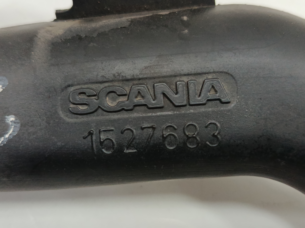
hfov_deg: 44.8
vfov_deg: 34.3
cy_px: 114
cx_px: 152
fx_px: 370
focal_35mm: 42
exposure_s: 1/50
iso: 1158
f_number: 1.7
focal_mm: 5.24
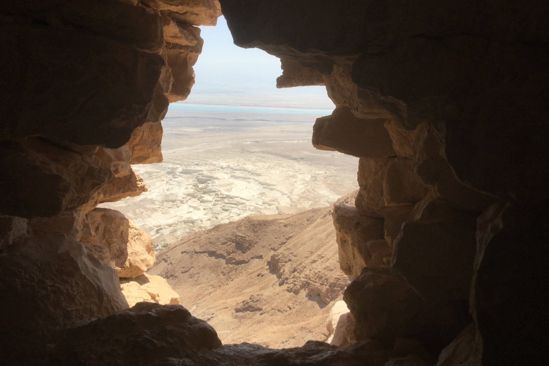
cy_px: 176
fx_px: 503
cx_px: 272
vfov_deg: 40.0
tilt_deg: -9.8
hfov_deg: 57.2
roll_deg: -0.7
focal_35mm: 33
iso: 25
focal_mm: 3.3
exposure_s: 1/1567
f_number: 2.4
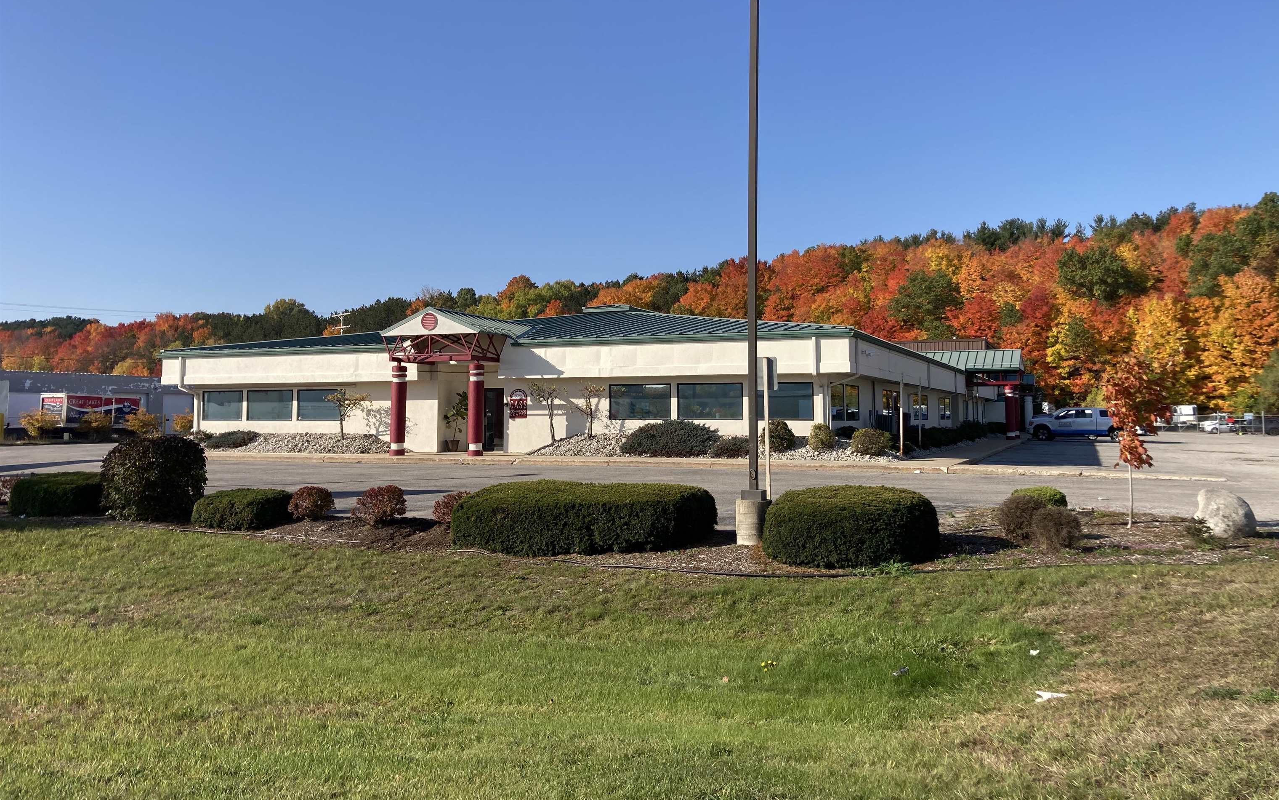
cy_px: 346
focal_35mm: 30
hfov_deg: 62.9
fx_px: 1046
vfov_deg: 41.8
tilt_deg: +5.0
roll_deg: +0.6
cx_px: 646
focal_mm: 3.99
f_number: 1.8
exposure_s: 1/1736
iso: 20
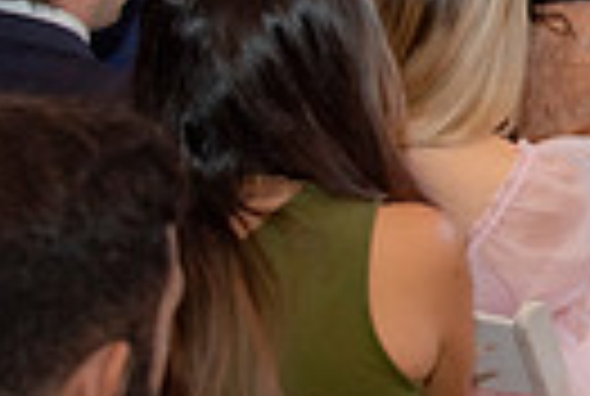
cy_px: -38
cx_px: 1009
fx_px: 2250
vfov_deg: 10.0
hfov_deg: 13.6
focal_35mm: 137
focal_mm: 31
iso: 800
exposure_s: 1/125
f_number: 5
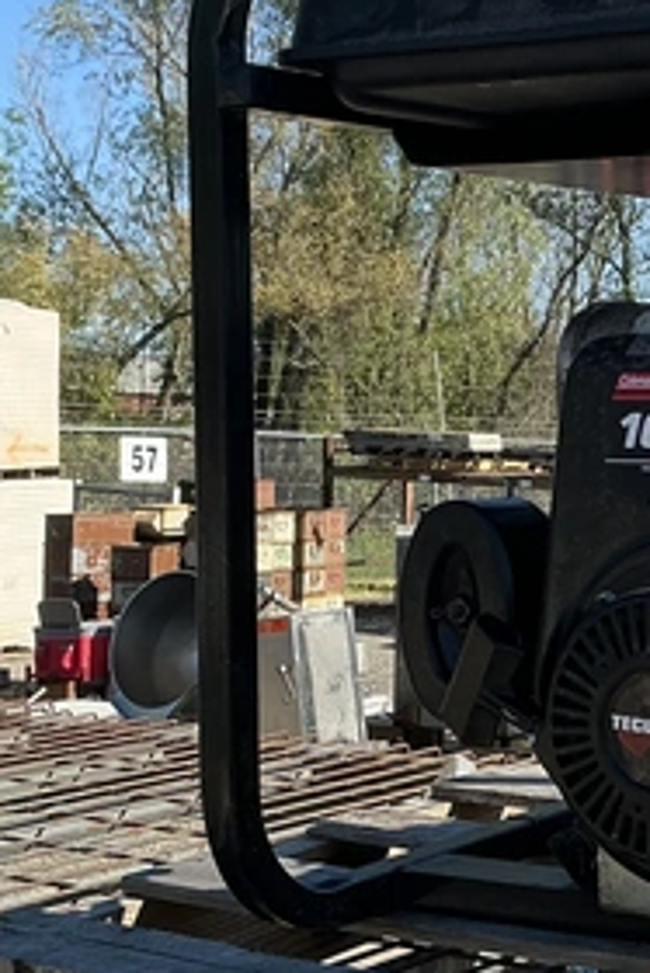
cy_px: 412
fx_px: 2110
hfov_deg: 17.0
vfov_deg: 25.9
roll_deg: -1.2
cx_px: 716
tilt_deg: +2.2
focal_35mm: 78
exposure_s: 1/978
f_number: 1.8
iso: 25
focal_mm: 3
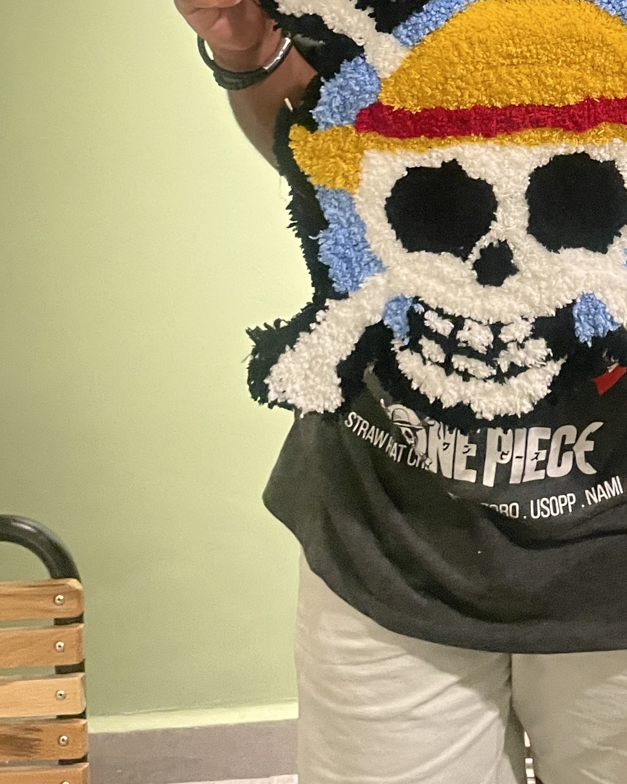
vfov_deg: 29.4
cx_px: 644
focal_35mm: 59
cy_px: -37
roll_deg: +1.6
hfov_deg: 24.5
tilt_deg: -11.6
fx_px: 1369
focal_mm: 4.2
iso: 200
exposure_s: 1/50
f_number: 1.6
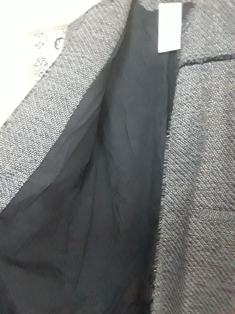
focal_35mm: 30
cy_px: 157
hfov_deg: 46.8
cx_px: 118
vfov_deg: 60.0
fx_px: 272
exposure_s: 1/10
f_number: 1.9
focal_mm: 2.2
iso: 1250
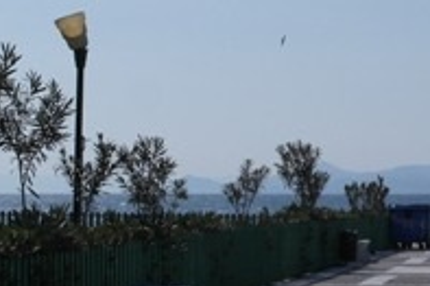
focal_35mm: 156
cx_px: 519
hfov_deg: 12.8
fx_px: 1862
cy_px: 52
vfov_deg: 8.8
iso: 100
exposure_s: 1/500
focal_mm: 26
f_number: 9
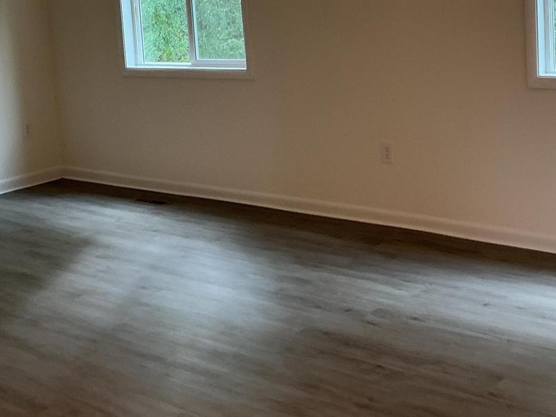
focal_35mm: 52
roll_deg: +3.5
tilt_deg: -4.4
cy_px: 64
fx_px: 835
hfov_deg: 36.6
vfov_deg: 27.3
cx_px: 346
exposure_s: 1/60
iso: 100
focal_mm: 3
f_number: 1.8
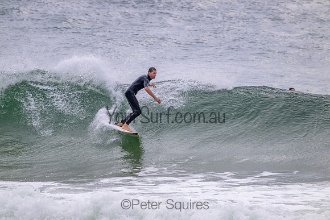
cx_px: 165
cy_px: 110
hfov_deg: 2.6
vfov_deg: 1.7
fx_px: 7335
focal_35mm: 800
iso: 2200
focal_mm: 800
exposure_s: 1/2000
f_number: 11
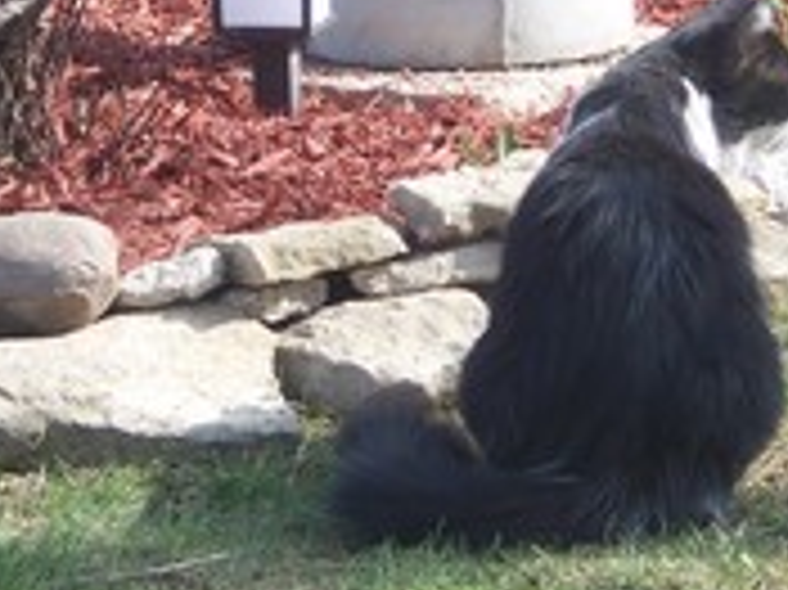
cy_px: -41
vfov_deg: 5.9
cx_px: 536
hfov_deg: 7.9
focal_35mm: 251
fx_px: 5710
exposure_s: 1/125
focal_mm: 16.6
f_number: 4.9
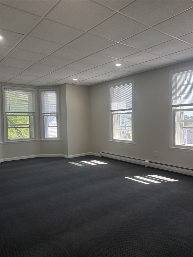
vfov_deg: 67.3
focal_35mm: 26
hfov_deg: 53.1
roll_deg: +1.3
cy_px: 128
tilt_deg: -2.9
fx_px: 193
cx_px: 96
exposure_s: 1/411
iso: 50
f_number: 1.6
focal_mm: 5.96
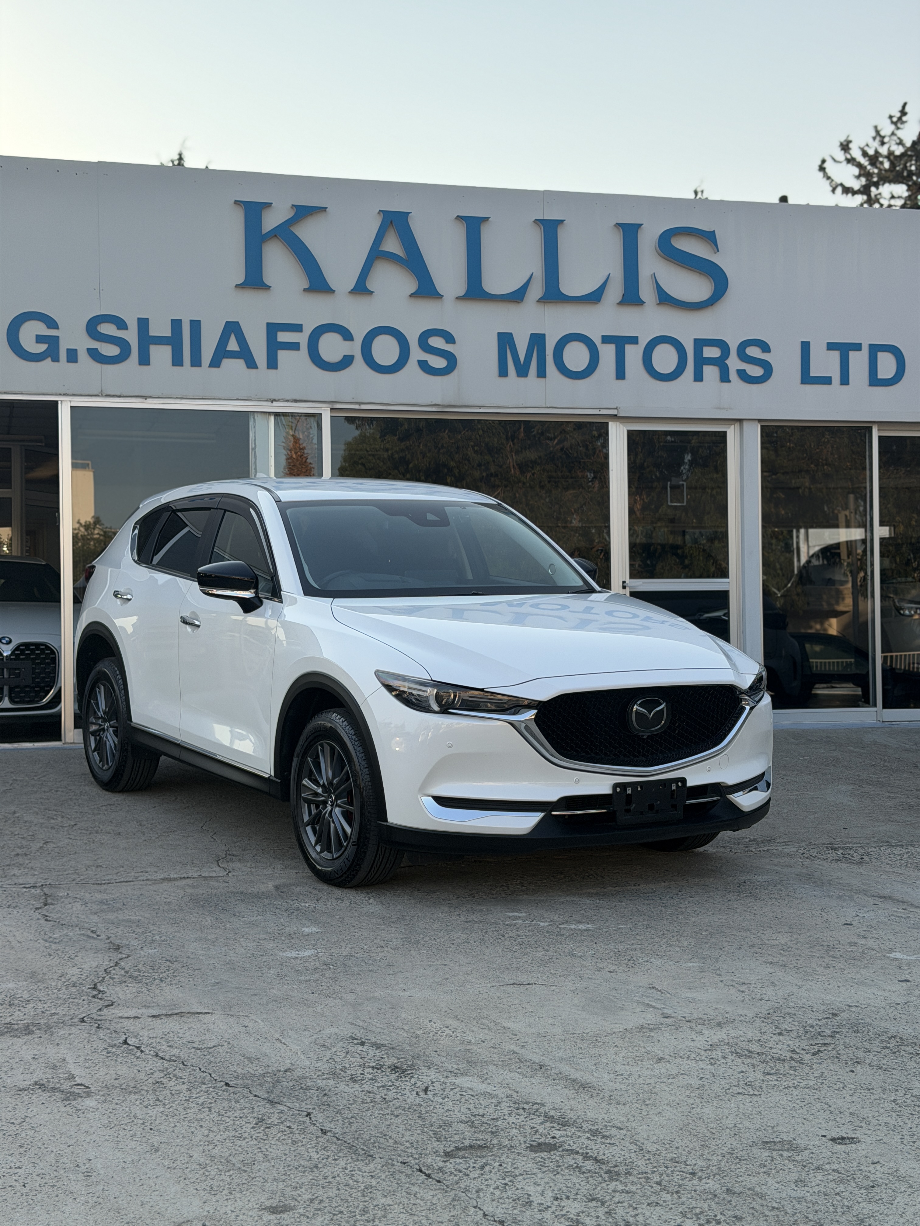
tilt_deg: +1.4
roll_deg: +0.3
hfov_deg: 30.3
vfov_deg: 39.7
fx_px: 1701
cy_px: 613
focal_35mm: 48
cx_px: 460
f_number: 1.78
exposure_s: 1/939
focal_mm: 6.76
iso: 100
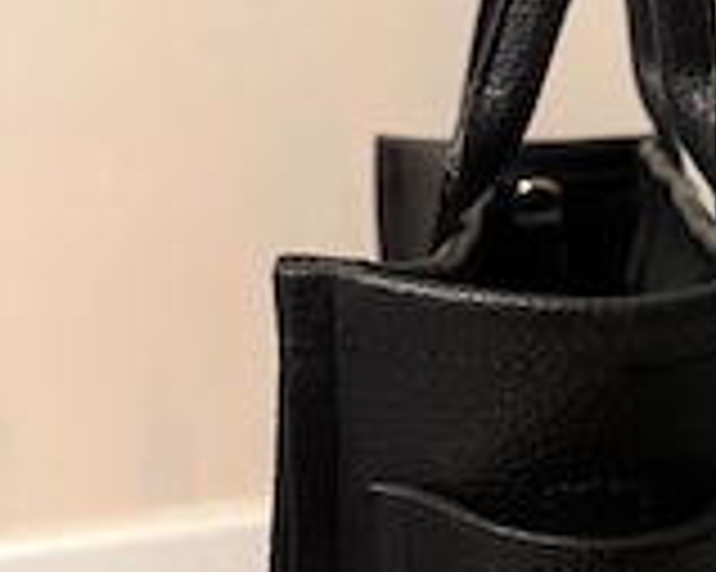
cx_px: 666
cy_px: 423
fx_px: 1249
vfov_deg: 25.5
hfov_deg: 30.3
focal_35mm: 59
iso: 800
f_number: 1.78
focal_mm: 6.76
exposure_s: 1/50
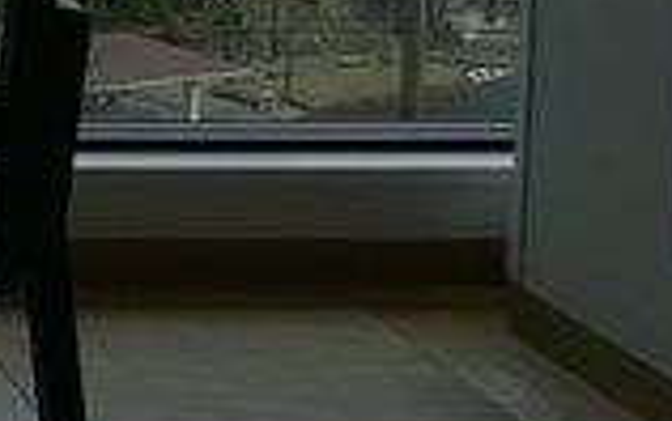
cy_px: -325
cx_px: -946
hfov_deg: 13.1
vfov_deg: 10.3
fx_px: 2199
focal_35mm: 120
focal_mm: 3
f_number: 2
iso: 32
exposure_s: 1/870
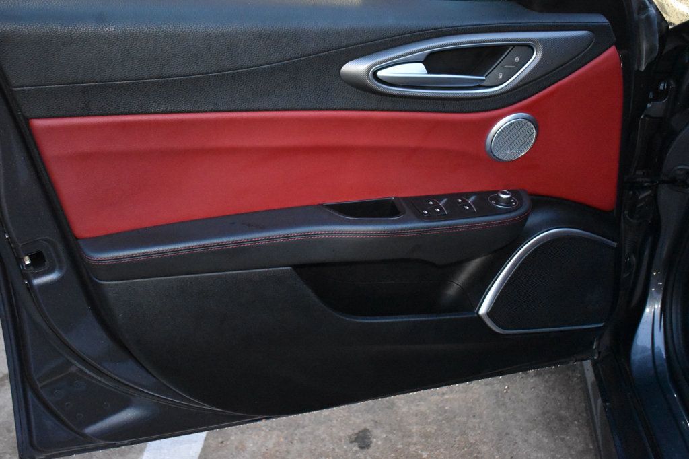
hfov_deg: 45.0
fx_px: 832
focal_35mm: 44
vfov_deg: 30.8
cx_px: 344
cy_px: 230
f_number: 4.2
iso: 6400
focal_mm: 29
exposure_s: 1/60
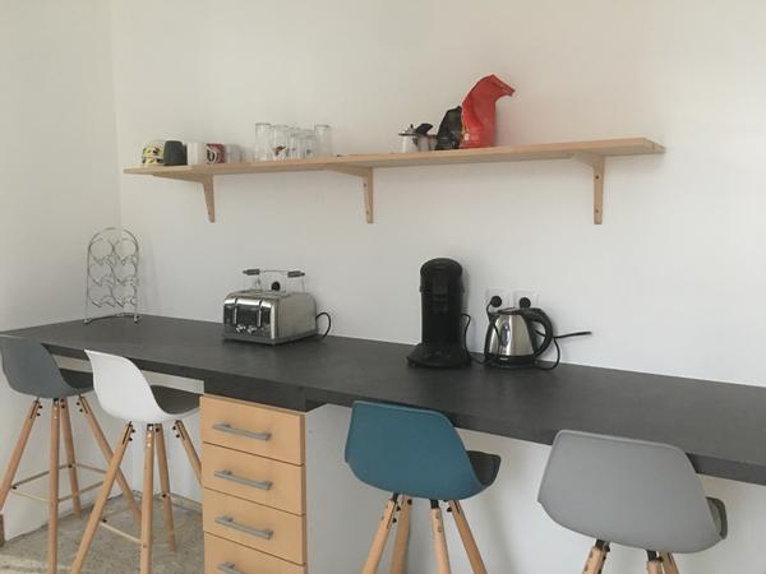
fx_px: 642
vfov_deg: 48.2
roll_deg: -0.4
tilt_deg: -4.6
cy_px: 287
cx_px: 383
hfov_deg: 61.7
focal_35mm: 29
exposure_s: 1/4
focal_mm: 4.15
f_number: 2.2
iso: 100
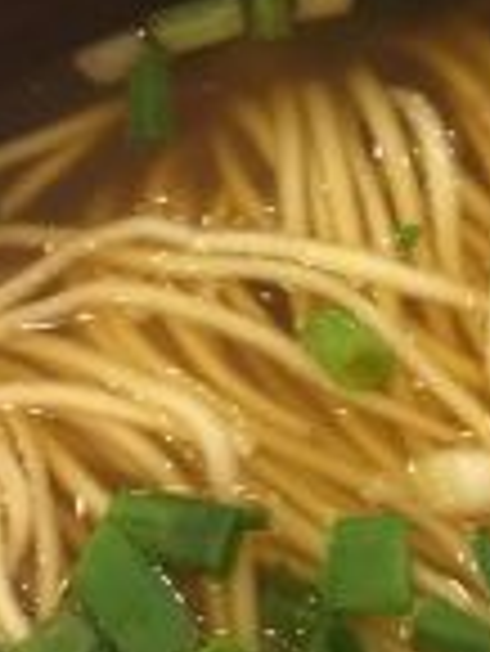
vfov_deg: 14.0
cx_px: 879
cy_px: 175
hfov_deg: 10.0
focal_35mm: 140
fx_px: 2638
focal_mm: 4.15
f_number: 2.2
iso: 100
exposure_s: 1/33
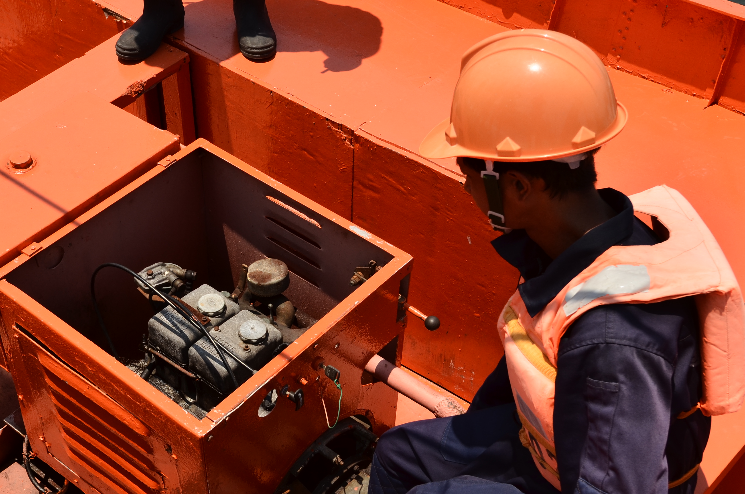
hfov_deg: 37.4
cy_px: 355
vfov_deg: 25.2
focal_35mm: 53
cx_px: 287
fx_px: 1095
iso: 125
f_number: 8
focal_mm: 24
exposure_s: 1/640
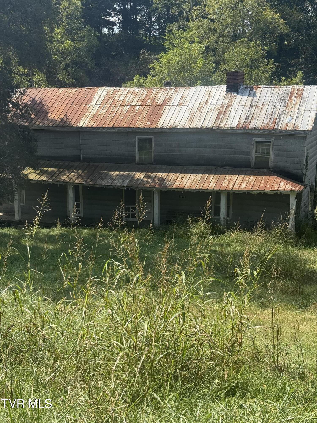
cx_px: 158
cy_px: 212
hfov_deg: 30.3
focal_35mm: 48
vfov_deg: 39.7
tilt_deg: -10.2
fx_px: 586
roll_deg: -1.1
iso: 80
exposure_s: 1/2667
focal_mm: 6.76
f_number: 1.78
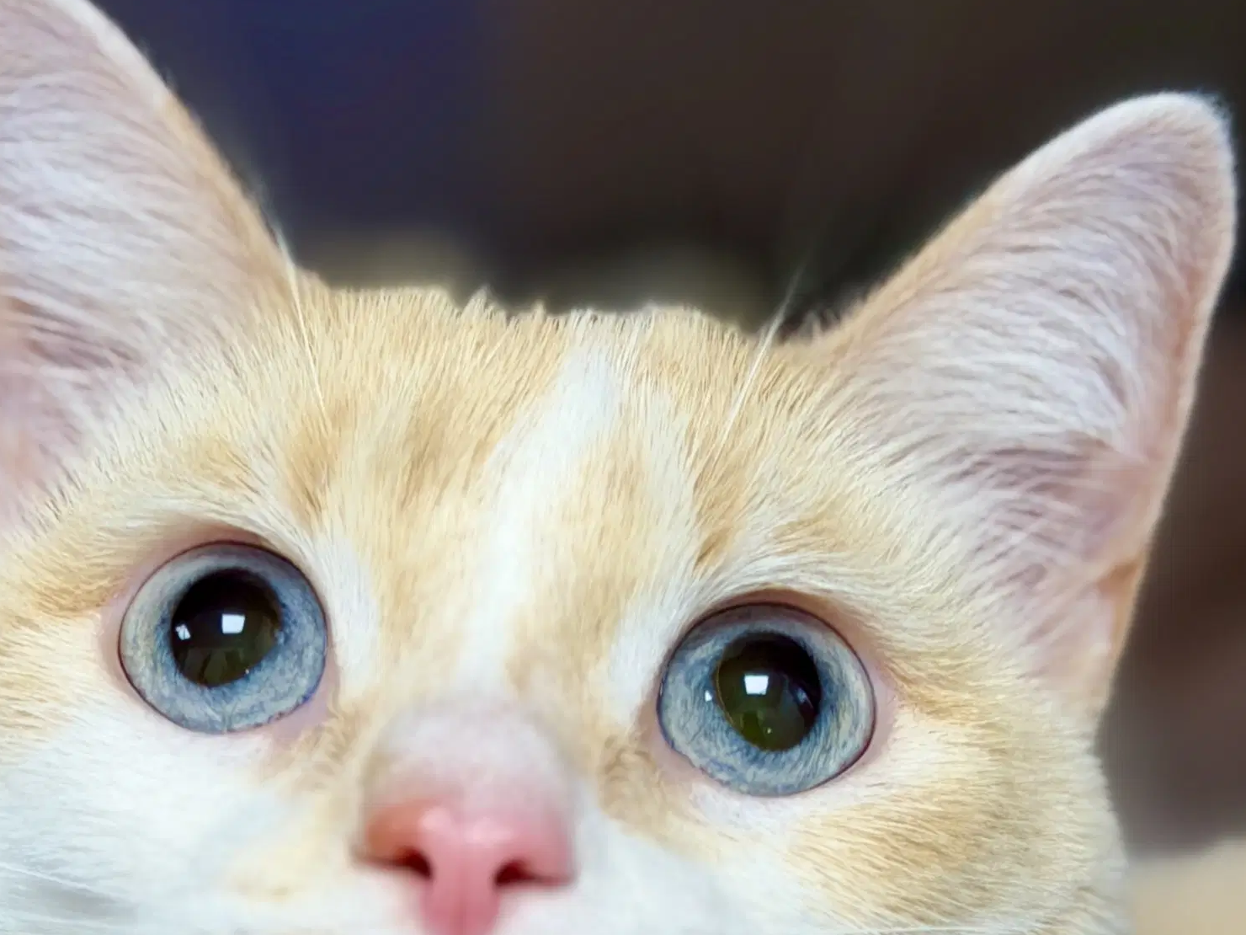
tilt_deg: -33.2
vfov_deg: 17.3
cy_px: 990
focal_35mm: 83
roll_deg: -3.4
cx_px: 524
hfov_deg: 23.5
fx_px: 2988
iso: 80
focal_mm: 6.76
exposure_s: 1/120
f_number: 1.78
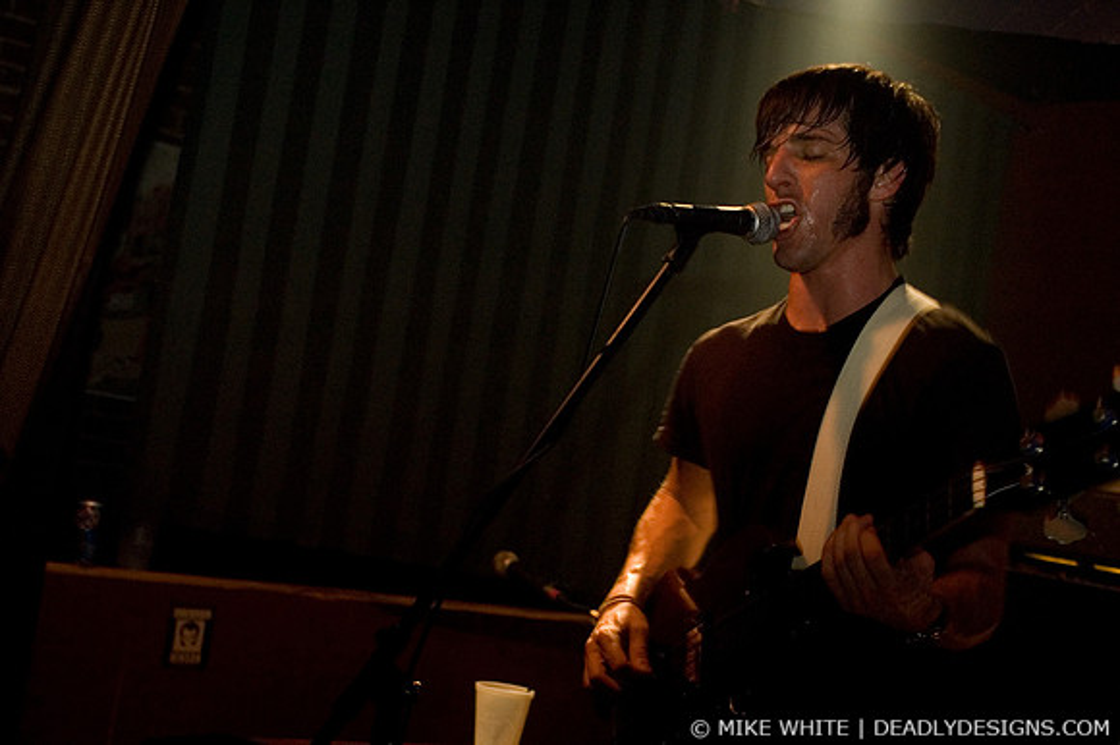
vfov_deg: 22.6
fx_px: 1866
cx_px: 560
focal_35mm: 60
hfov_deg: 33.4
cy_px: 372
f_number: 2.8
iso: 800
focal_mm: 40
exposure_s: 1/40
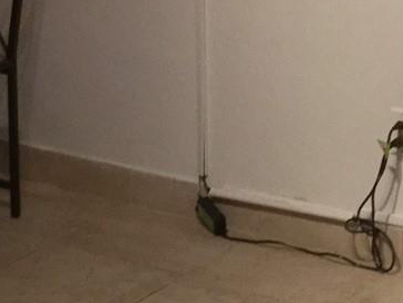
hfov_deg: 14.3
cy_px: -114
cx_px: 106
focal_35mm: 137
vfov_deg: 10.6
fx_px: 1596
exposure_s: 1/30
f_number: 2.4
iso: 160
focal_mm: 3.3
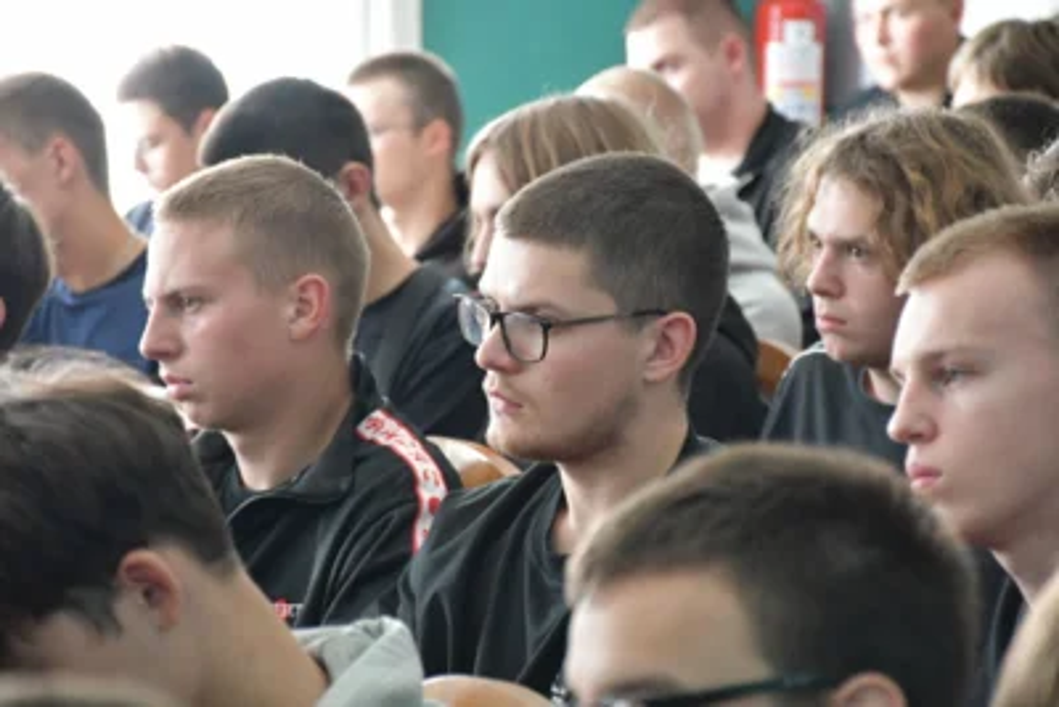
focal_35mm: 168
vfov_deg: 8.2
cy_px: 354
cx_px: 530
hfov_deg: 12.2
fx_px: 4944
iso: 2000
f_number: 5.6
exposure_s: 1/50
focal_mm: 112
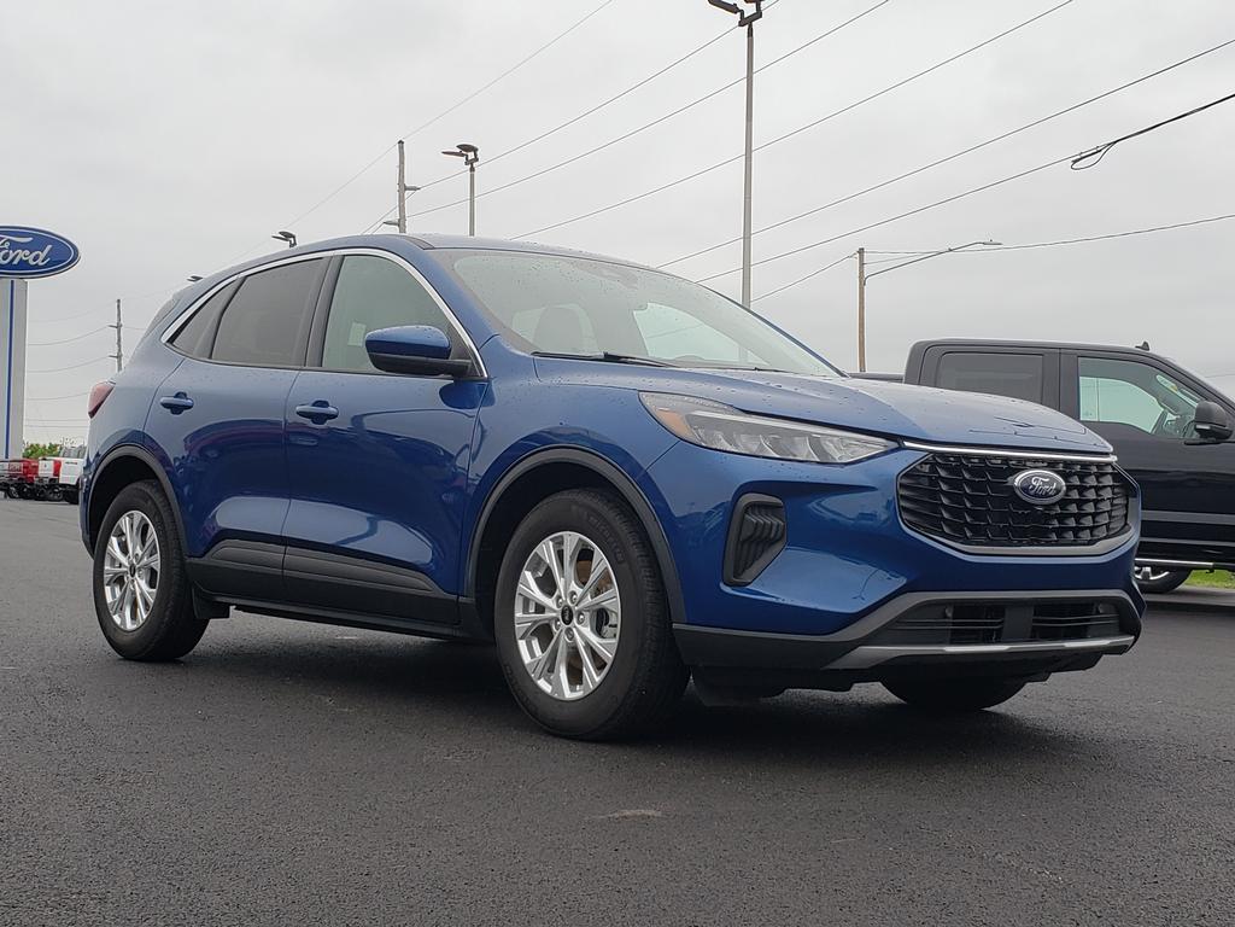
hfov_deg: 67.3
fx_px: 928
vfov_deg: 53.1
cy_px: 464
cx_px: 618
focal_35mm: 26
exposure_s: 1/209
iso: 50
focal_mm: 4.3
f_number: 2.4
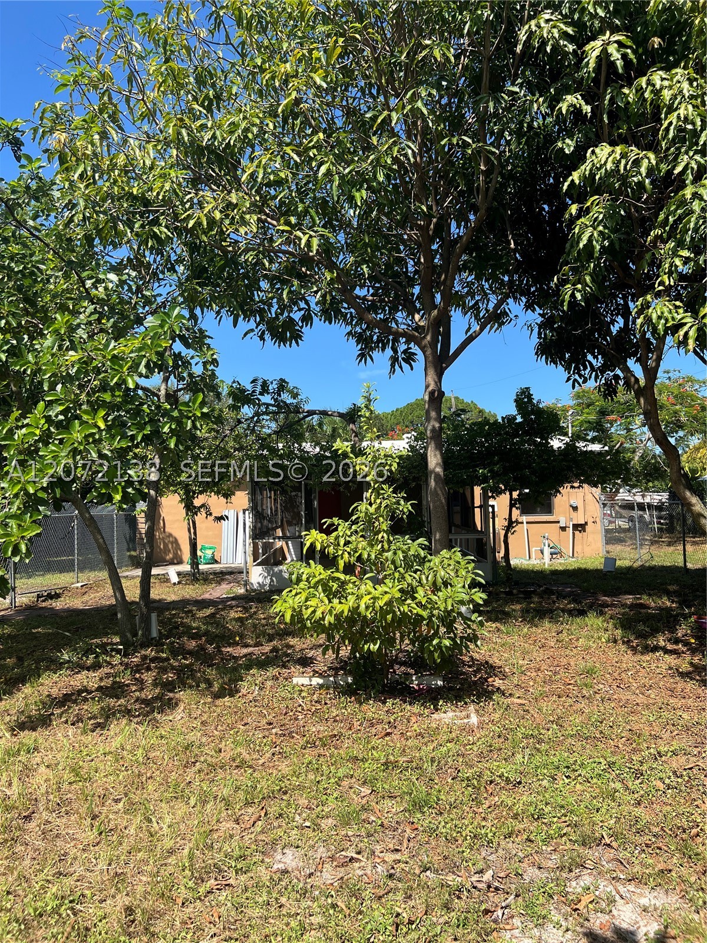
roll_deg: +1.6
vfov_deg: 67.3
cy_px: 472
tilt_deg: +3.1
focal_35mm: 26
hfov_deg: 53.1
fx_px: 708
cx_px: 354
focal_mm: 5.7
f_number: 1.5
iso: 50
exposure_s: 1/2299
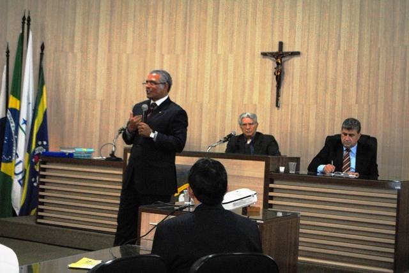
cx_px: 204
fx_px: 682
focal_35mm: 60
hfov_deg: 33.4
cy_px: 136
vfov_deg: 22.7
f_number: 5.3
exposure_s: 1/15
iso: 1600
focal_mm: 40
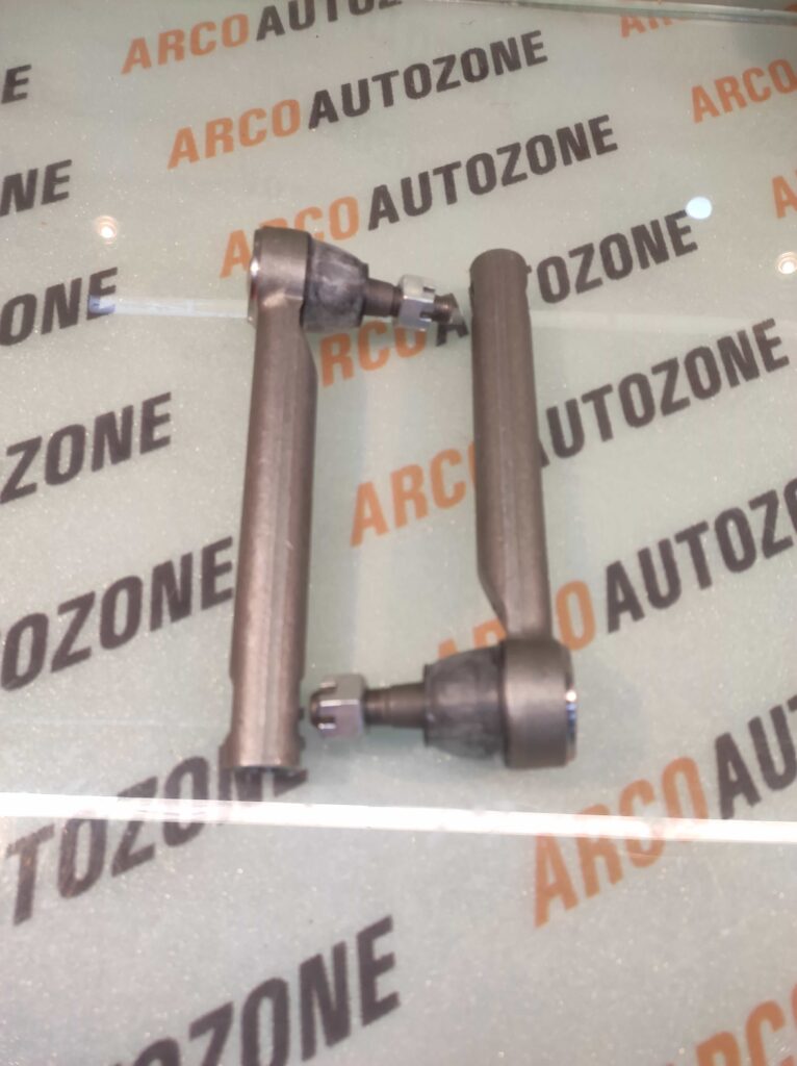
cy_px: 533
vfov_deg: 91.1
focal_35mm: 17
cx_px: 398
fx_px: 523
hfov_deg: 74.6
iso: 145
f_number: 1.79
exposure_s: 1/33
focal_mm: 4.74
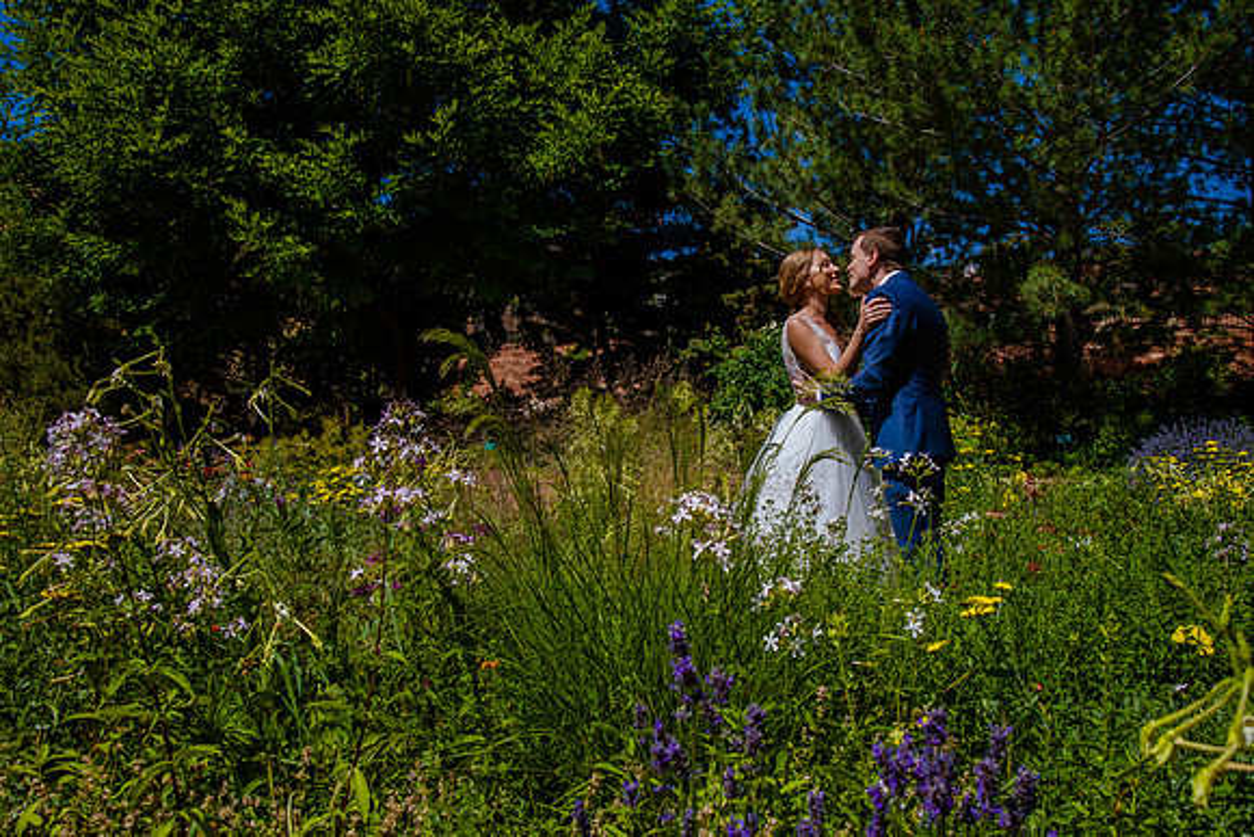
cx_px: 646
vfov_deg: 36.0
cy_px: 415
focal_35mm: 37
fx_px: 1286
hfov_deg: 52.0
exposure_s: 1/320
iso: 200
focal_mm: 35
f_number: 10
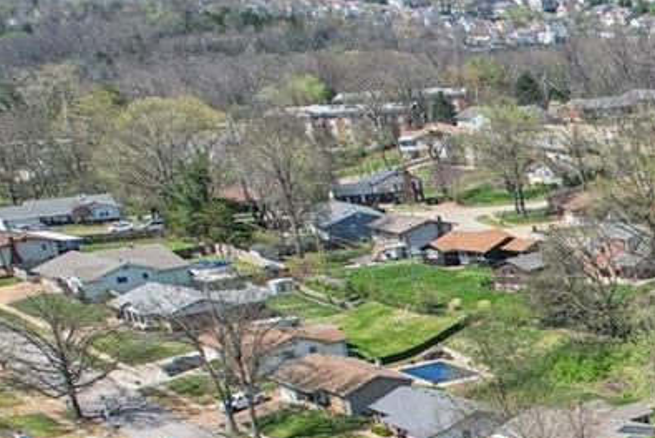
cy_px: 604
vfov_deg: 14.6
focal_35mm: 89
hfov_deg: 17.4
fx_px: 1620
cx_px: 1260
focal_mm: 8.4
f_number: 2.8
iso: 100
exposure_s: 1/2500
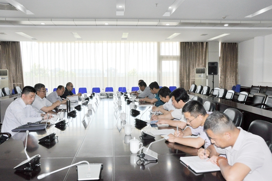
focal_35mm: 33
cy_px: 90
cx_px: 136
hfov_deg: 57.2
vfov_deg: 40.0
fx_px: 249
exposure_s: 1/200
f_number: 9
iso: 800
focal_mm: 22
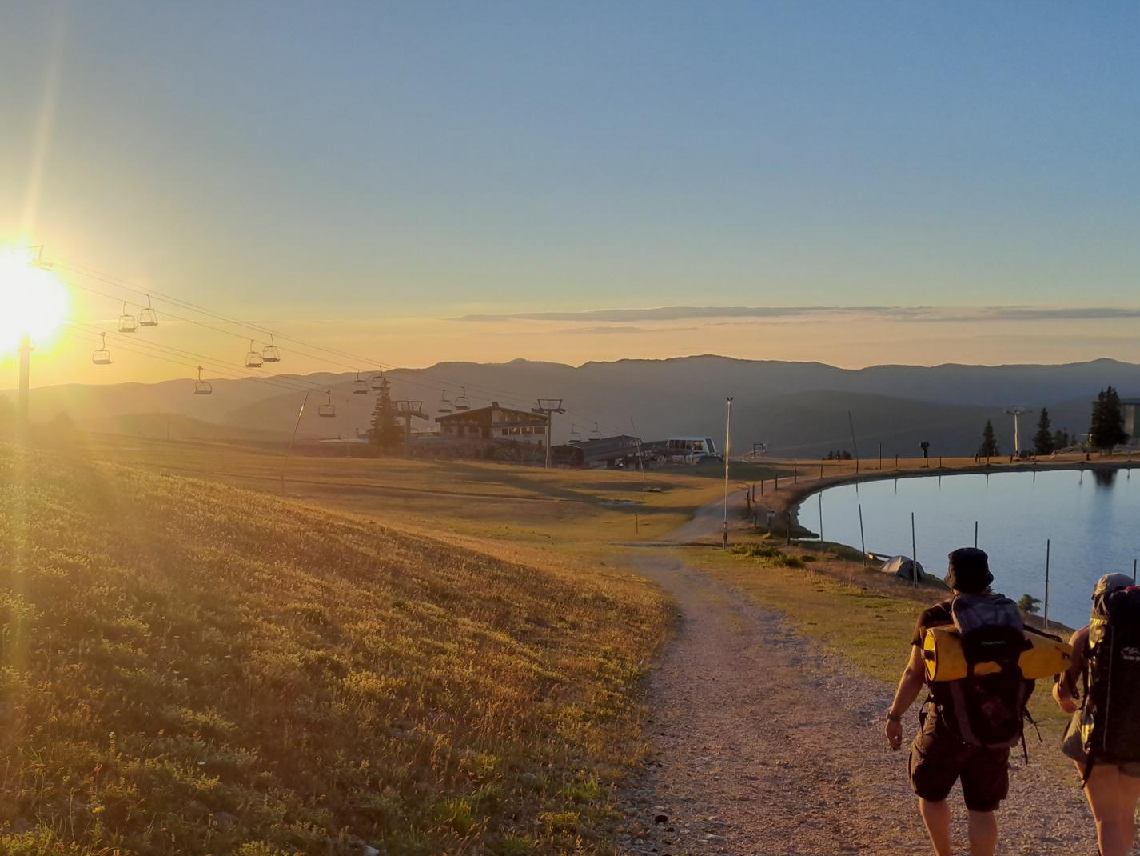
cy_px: 511
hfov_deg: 52.6
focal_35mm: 35
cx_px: 588
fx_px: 1153
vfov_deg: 40.5
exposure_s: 1/1227
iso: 40
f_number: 1.8
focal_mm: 4
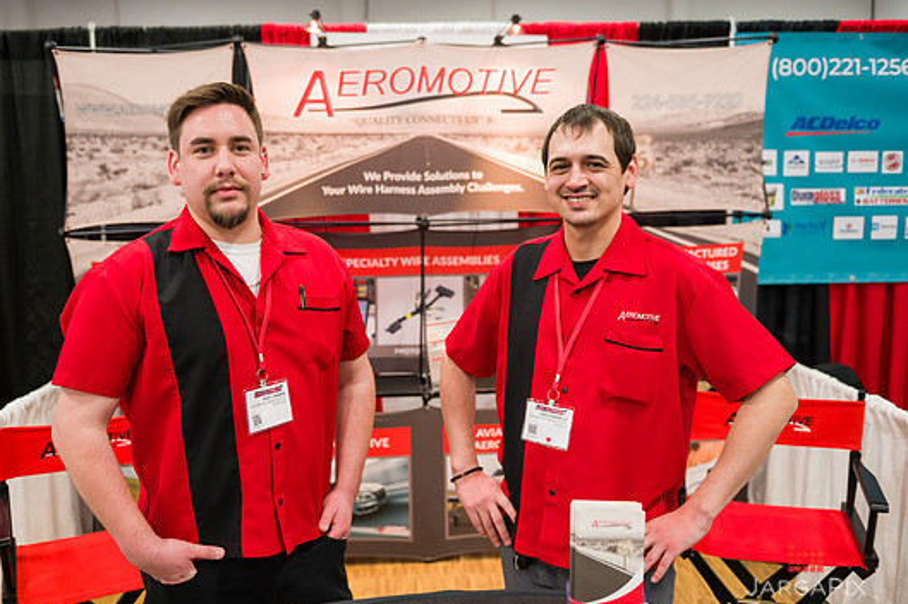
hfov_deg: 55.7
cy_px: 302
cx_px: 412
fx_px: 857
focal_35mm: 34
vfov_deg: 38.8
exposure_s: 1/320
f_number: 3.2
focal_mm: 31
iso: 3200
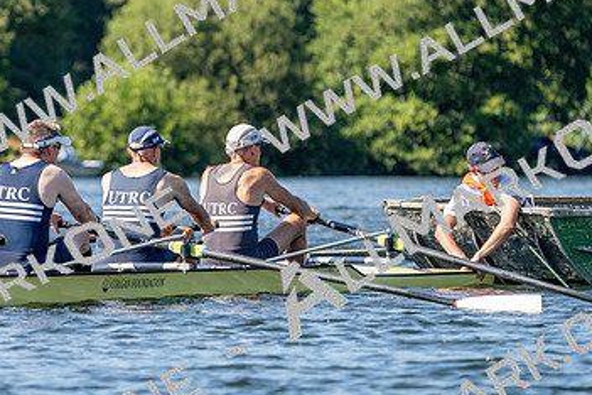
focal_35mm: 473
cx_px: 137
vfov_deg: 2.9
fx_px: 7778
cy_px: 181
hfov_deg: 4.4
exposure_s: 1/1600
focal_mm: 286
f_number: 5.6
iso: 400
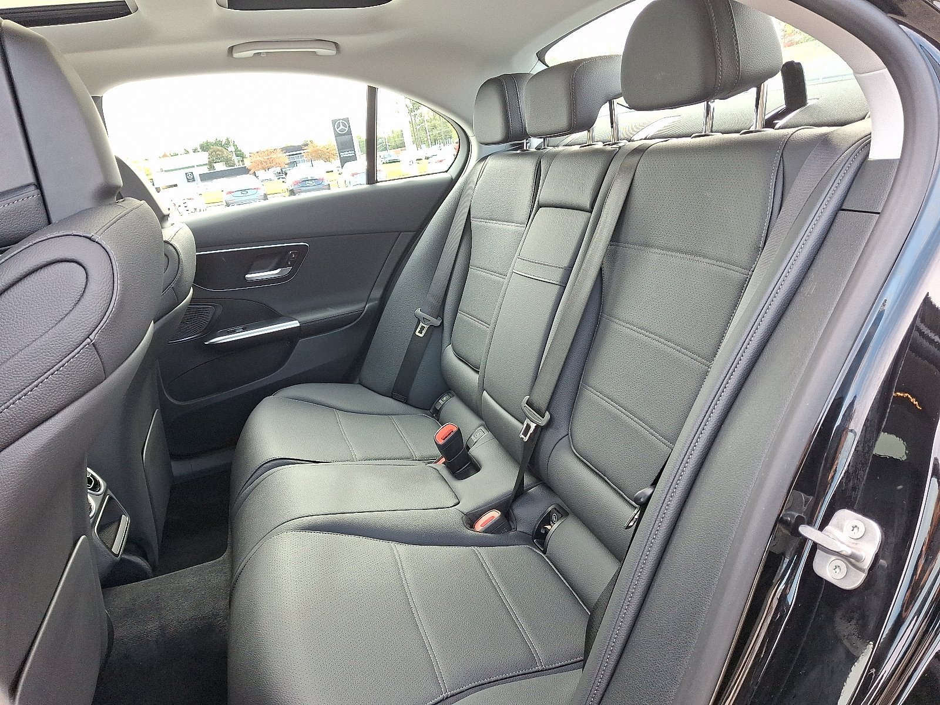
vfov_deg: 54.9
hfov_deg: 69.4
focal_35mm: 25
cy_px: 352
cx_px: 470
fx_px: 679
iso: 59
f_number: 1.8
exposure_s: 1/120
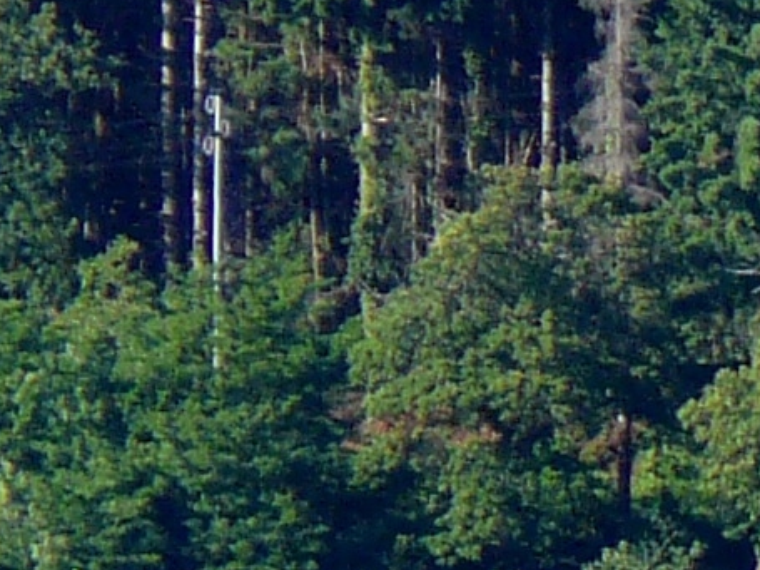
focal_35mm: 2554
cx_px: 2312
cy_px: 1168
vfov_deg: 0.6
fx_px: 56059
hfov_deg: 0.8
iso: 100
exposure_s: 1/250
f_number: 5
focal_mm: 58.4
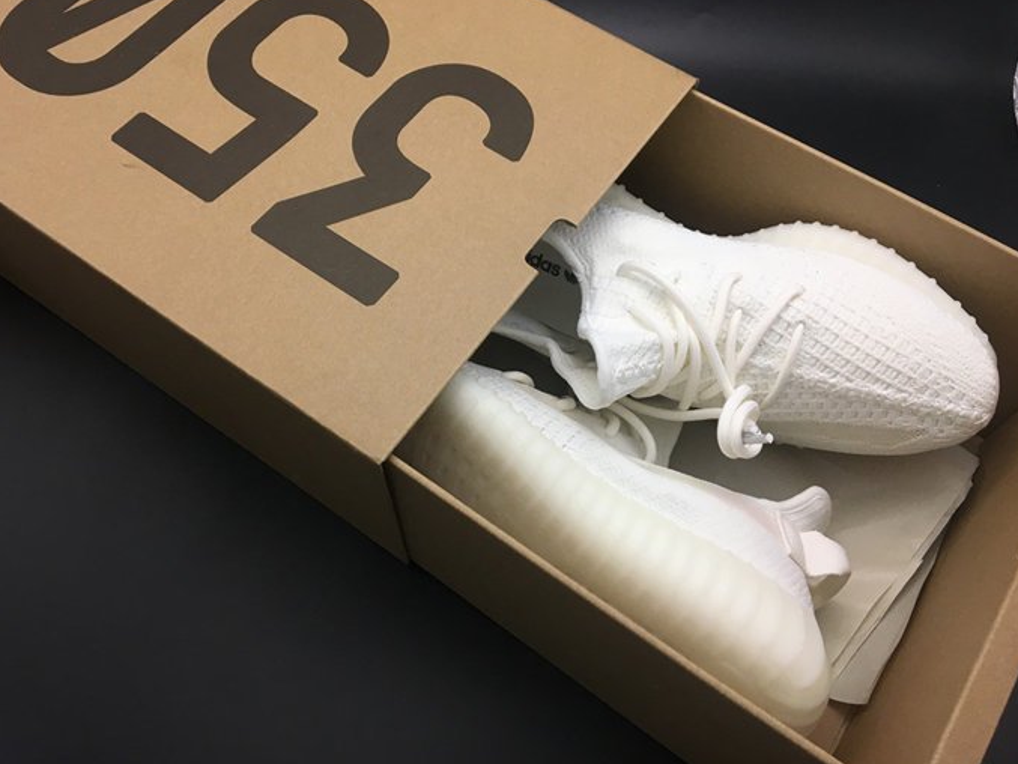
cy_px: 377
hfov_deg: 60.0
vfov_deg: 46.8
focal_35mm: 30
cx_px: 499
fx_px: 882
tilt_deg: -62.1
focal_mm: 4.15
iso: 25
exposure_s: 1/33
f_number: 2.2
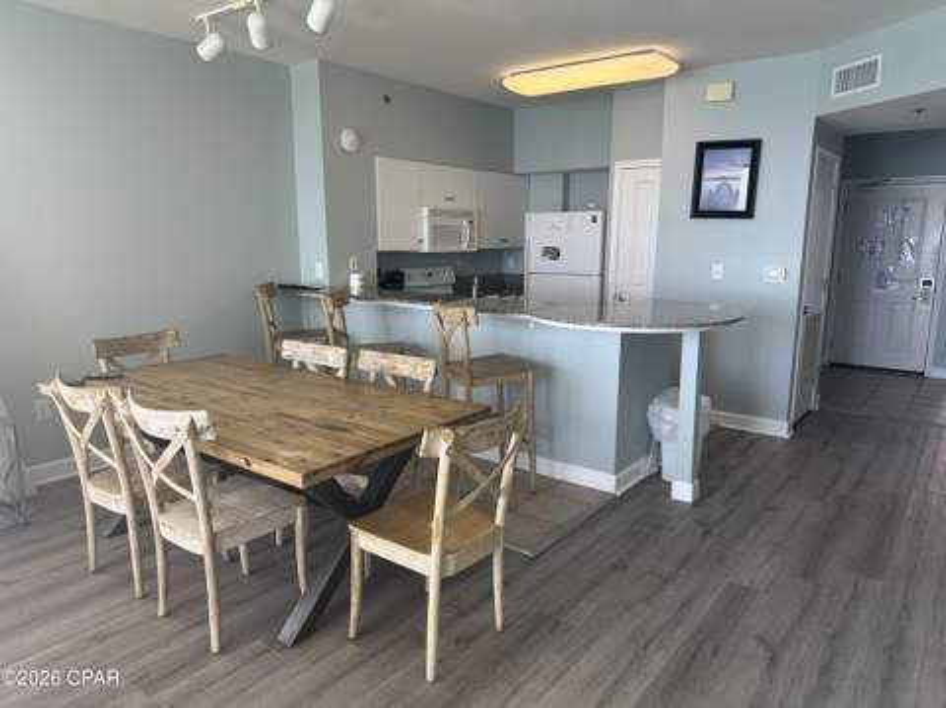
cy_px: 354
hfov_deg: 71.7
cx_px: 473
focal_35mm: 24
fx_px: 655
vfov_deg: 56.7
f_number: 1.78
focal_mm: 6.86
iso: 100
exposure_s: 1/121
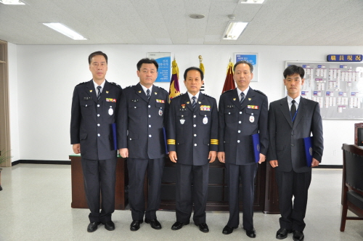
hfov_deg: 59.6
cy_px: 120
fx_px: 317
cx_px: 182
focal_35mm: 32
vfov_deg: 41.6
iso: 800
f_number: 3.8
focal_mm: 21
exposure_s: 1/80
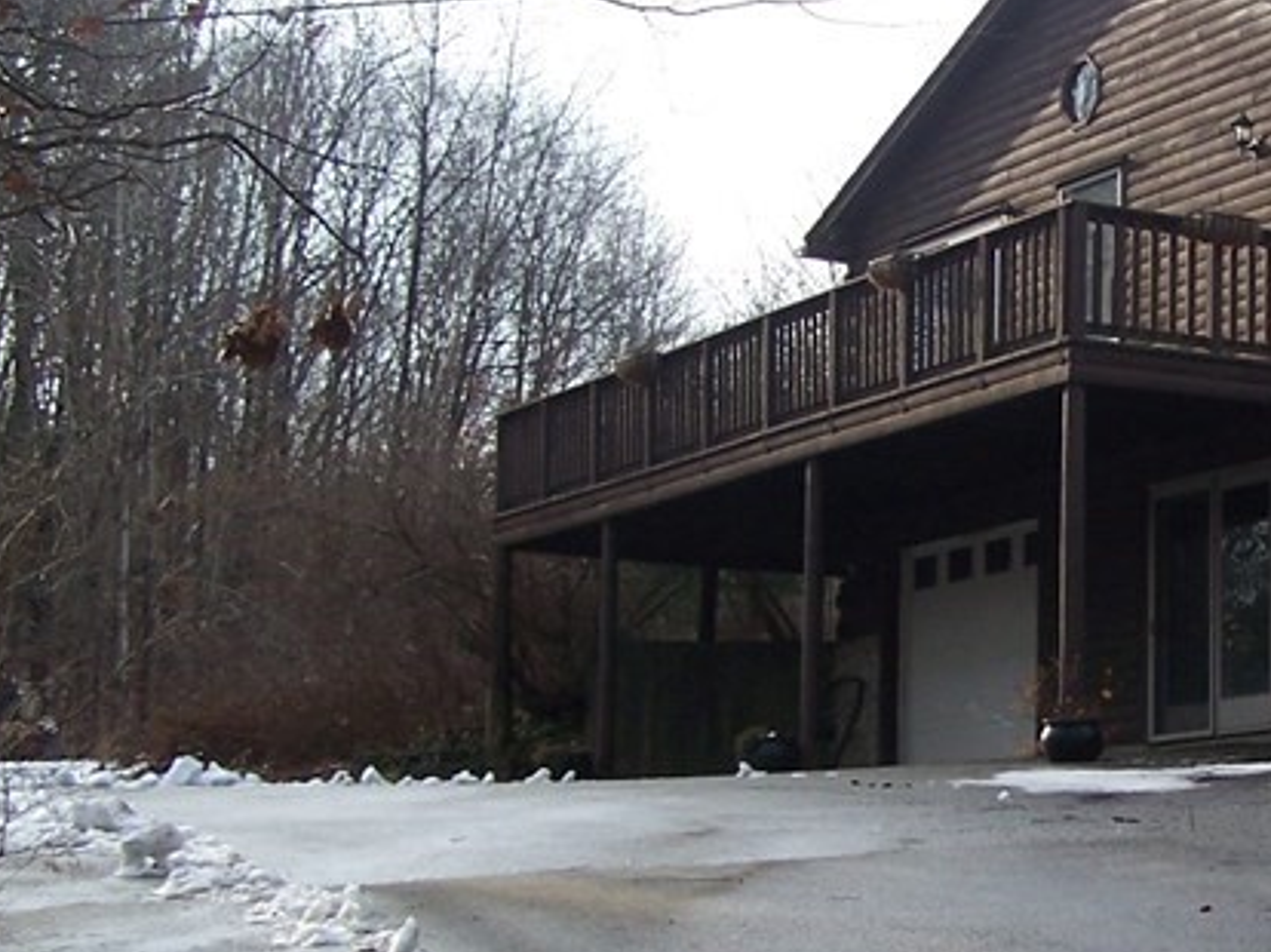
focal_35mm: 94
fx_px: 3449
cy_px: 510
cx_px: 1234
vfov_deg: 15.7
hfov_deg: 20.3
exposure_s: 1/500
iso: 80
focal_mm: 6.3
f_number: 2.8
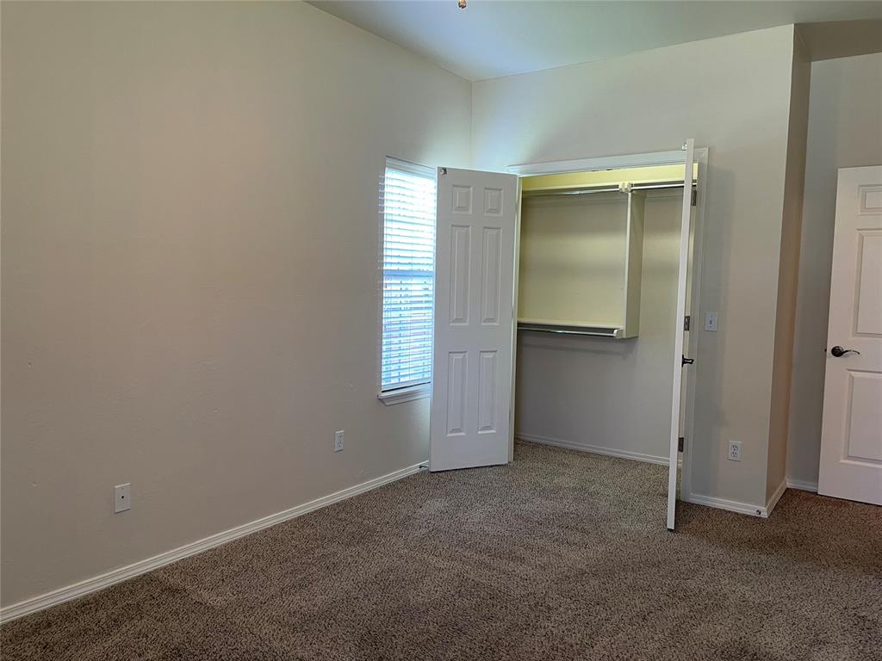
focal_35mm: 25
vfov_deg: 54.9
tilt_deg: -4.4
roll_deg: -1.9
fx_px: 637
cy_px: 330
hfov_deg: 69.4
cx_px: 441
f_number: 1.6
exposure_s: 1/60
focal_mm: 5.1
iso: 100
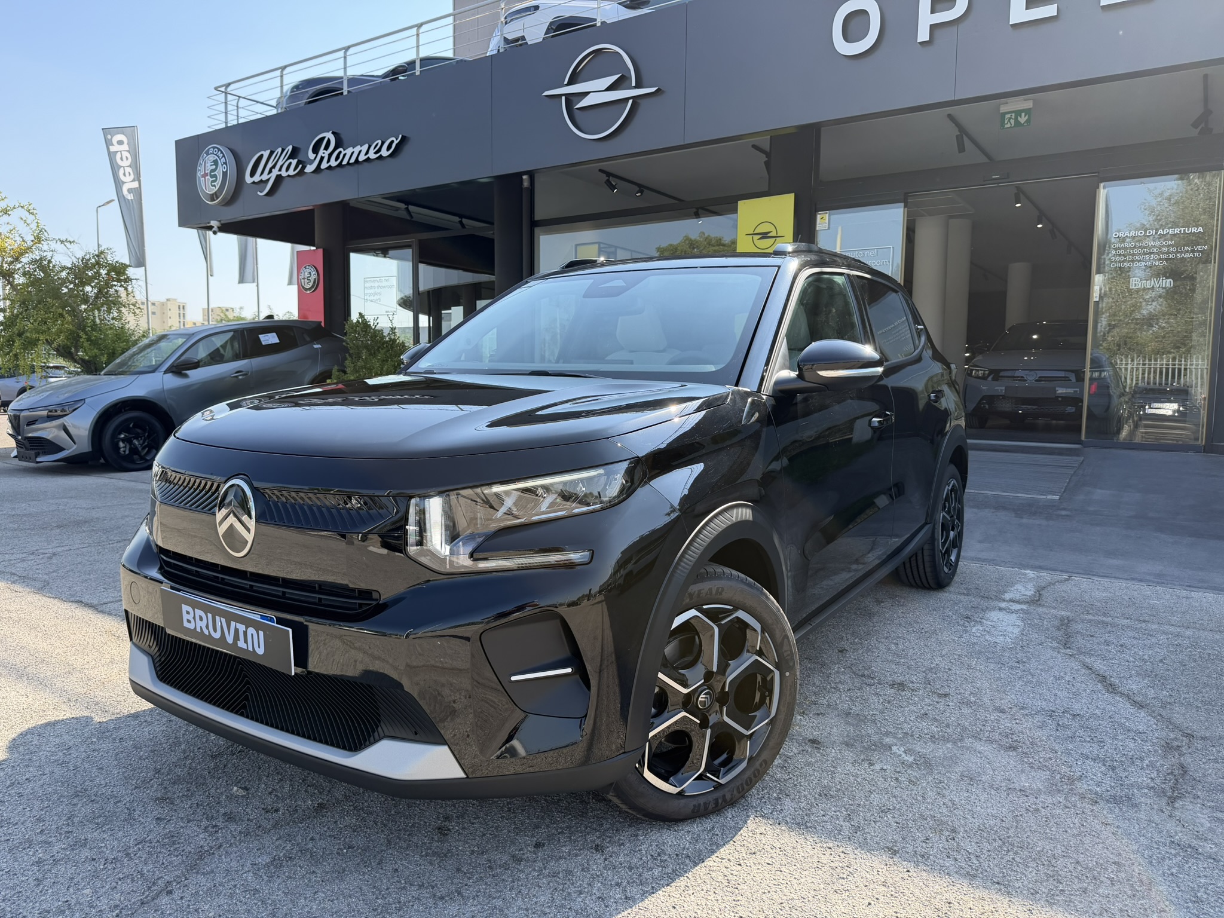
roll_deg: -1.1
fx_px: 849
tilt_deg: -4.9
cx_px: 612
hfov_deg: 71.6
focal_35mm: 24
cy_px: 459
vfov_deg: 56.8
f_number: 1.78
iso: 100
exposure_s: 1/1553
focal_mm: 6.76
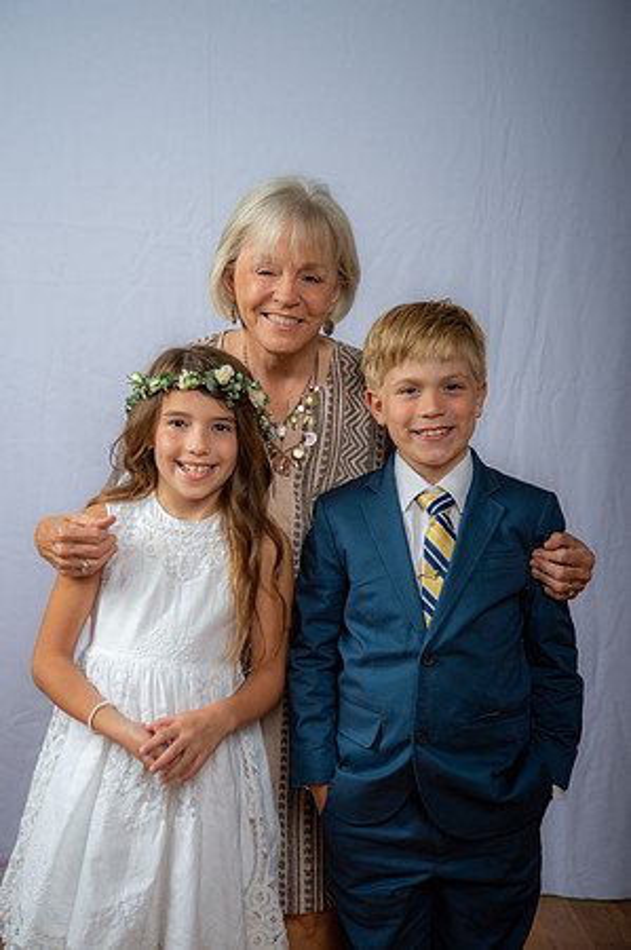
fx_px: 1634
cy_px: 475
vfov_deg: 32.4
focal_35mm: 62
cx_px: 316
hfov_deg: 21.9
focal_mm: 62
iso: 250
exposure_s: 1/200
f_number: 5.6
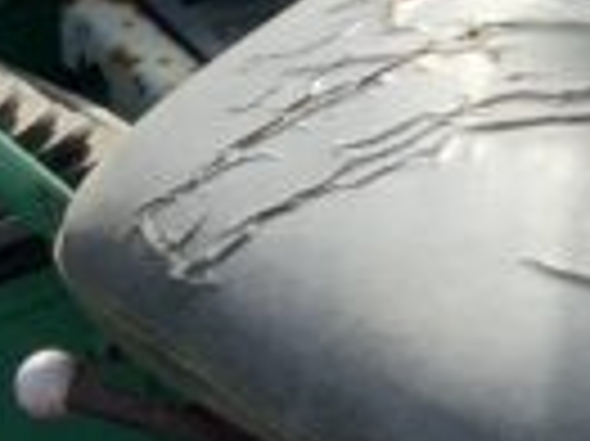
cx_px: 1401
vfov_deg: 6.4
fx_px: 3865
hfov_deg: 8.1
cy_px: -405
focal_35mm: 227
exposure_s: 1/657
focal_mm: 3
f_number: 1.8
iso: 16
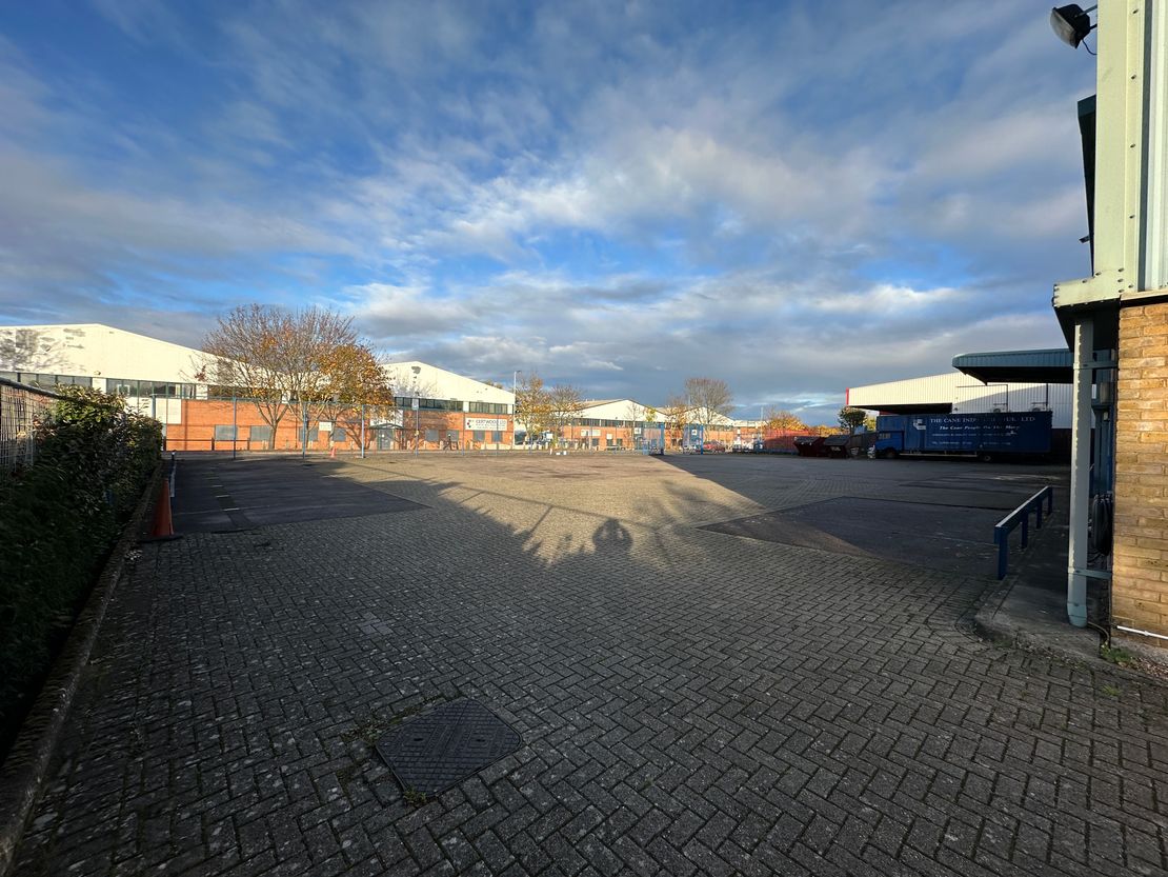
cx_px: 584
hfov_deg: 102.1
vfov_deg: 85.7
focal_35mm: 14
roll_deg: -0.5
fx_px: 472
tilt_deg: -0.4
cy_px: 438
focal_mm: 2.22
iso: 40
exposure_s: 1/1125
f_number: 2.2
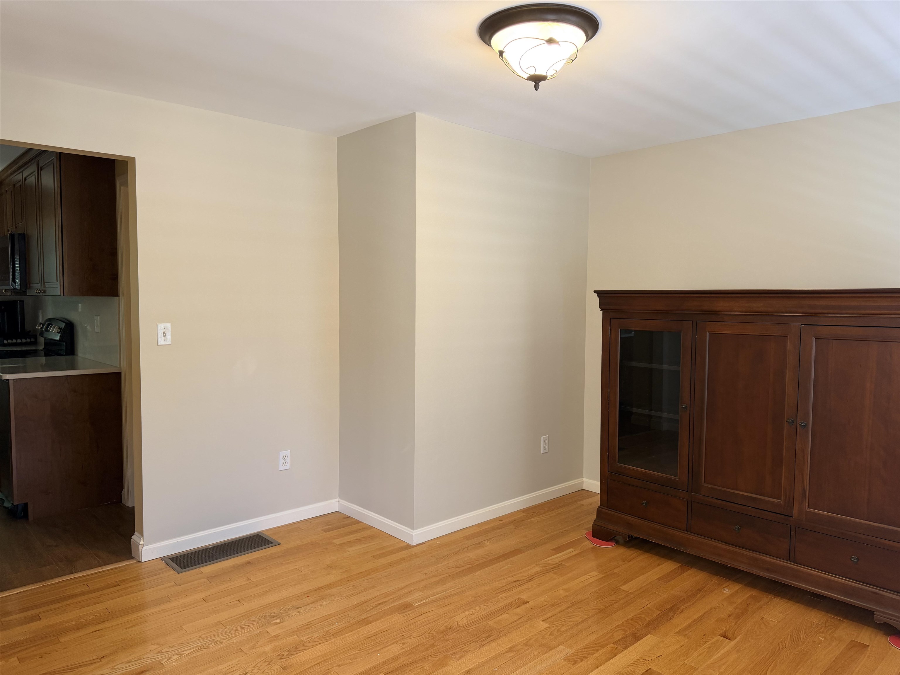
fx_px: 624
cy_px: 338
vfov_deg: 56.8
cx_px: 450
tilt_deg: -3.9
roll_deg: -0.4
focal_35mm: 24
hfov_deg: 71.6
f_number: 1.78
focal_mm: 6.76
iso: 125
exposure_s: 1/60
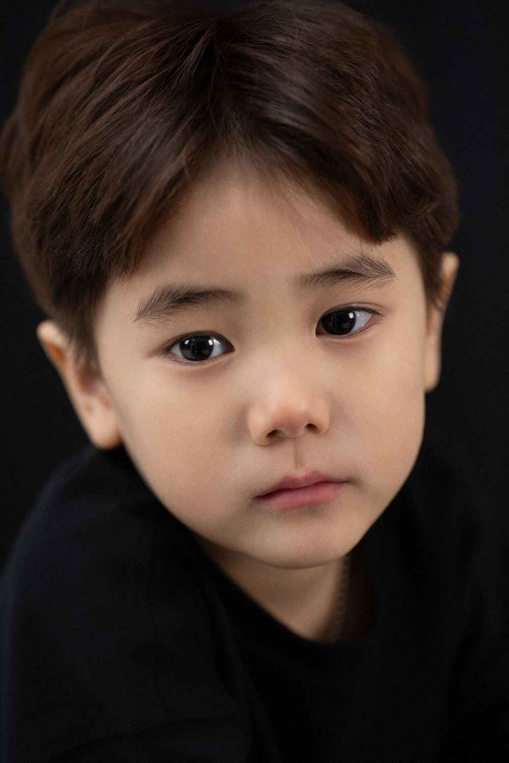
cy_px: 382
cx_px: 254
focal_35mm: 75
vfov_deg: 27.0
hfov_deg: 18.2
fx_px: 1591
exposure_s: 1/125
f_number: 3.5
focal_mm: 75
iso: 100
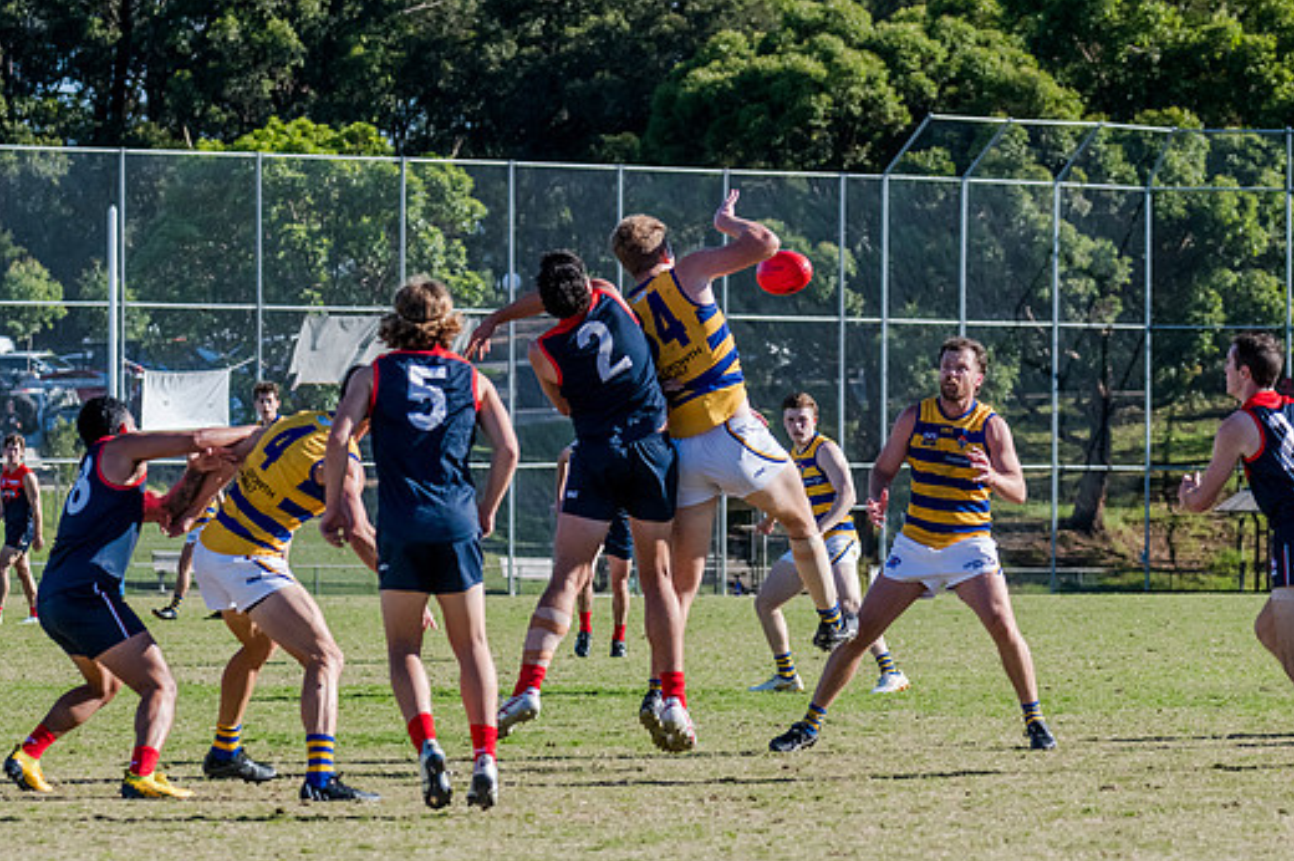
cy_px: 401
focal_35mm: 247
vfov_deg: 5.6
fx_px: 8872
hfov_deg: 8.3
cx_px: 849
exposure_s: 1/2000
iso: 1000
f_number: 7.1
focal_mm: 180
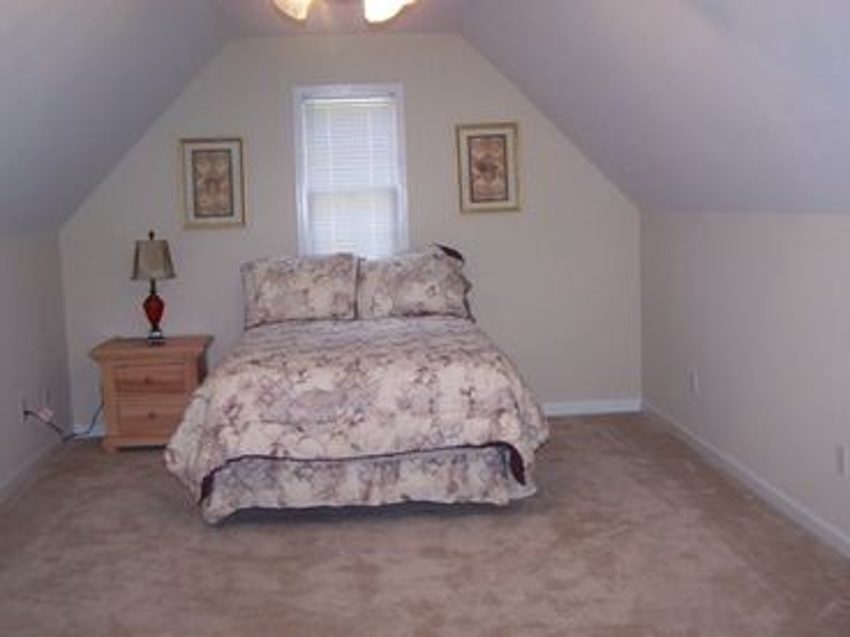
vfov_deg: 37.7
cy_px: 318
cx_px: 425
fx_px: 933
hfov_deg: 49.0
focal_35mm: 38
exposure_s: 1/60
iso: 140
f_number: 2.8
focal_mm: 6.3
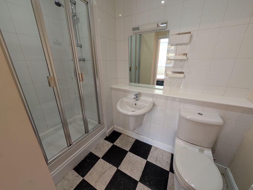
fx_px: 88
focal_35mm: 12
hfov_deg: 110.5
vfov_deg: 94.6
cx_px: 126
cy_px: 95
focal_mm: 2.02
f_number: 1.7
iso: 100
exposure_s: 1/25
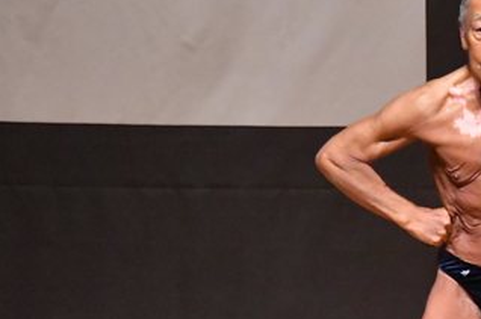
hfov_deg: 2.8
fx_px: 9765
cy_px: 283
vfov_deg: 1.9
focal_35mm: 732
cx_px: 573
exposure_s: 1/400
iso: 12800
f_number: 5.6
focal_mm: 200
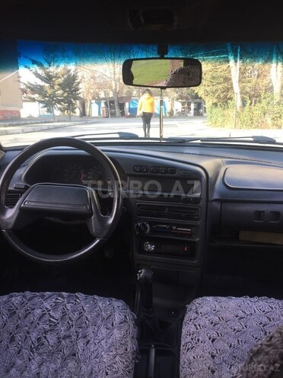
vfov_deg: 61.7
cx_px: 142
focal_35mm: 29
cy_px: 189
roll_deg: +0.5
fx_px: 316
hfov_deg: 48.2
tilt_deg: -12.6
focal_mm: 4.15
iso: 32
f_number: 2.2
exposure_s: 1/100
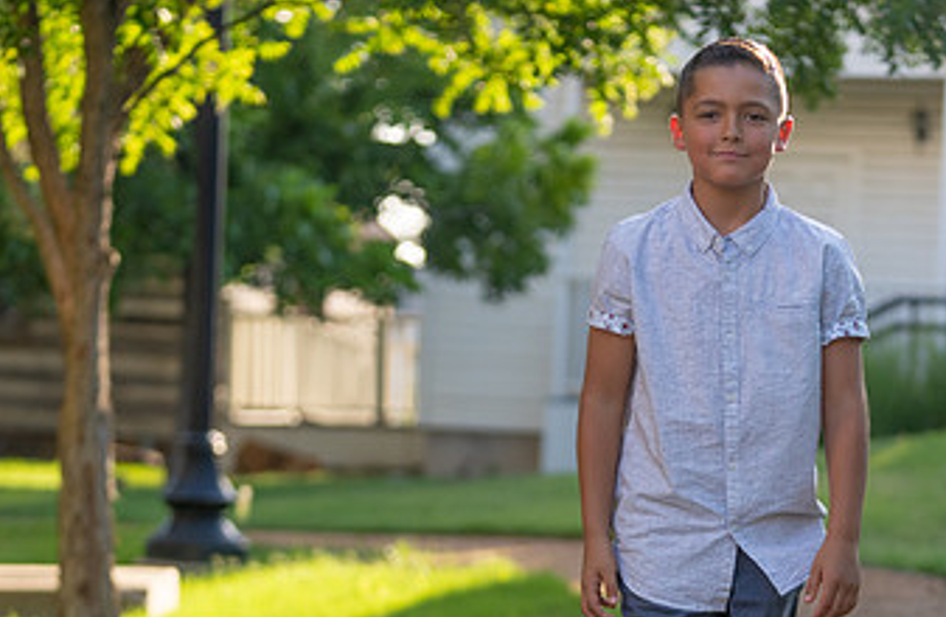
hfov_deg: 13.4
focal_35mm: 154
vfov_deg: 8.7
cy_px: 580
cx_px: 573
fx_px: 4021
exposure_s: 1/1000
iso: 320
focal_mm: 80
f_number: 2.8
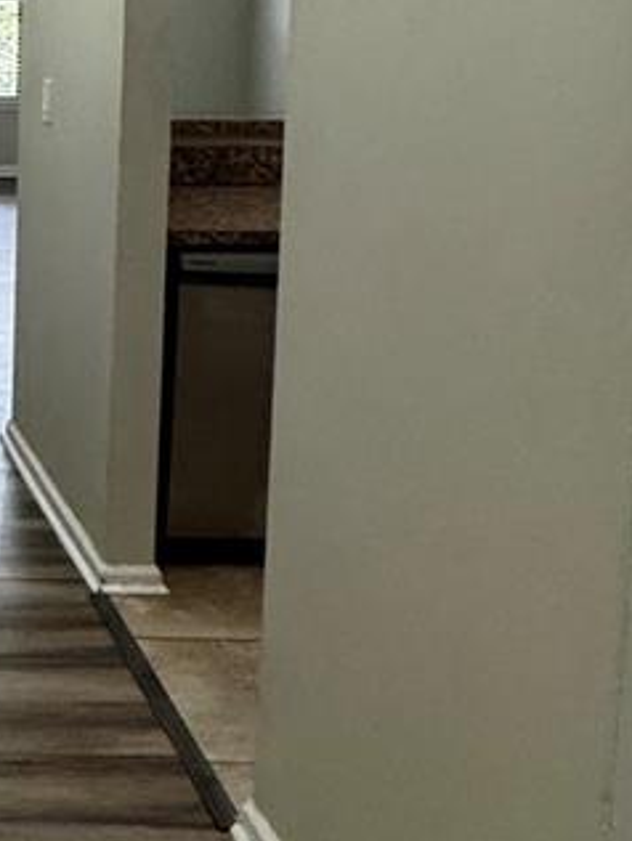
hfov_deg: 22.3
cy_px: 101
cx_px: -335
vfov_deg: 34.4
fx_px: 1289
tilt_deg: -4.9
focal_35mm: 53
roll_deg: -0.4
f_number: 2.2
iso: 250
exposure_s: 1/120
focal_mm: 2.22
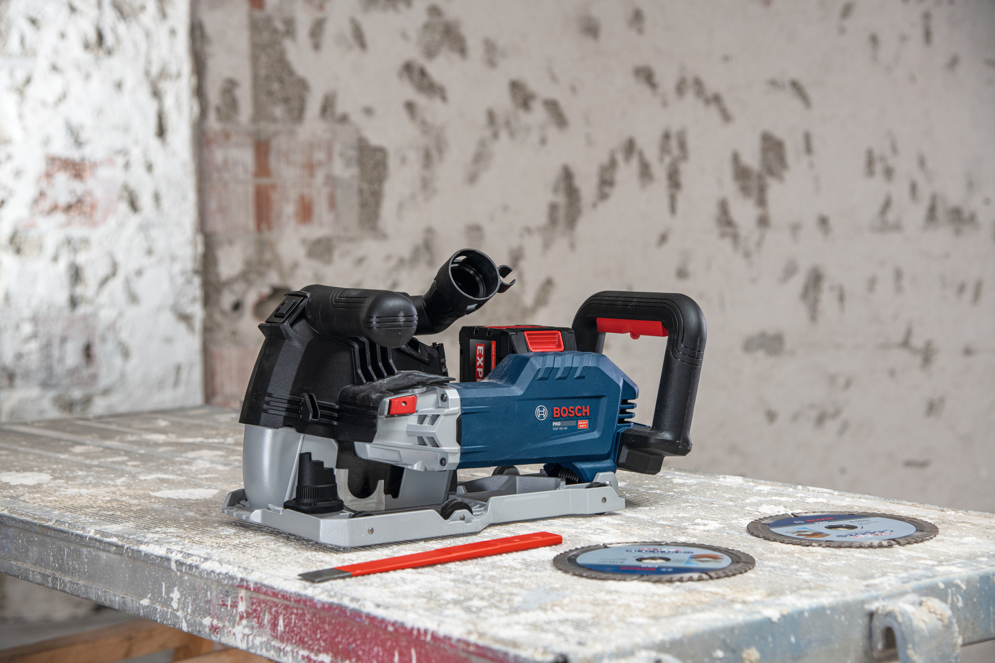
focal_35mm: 65
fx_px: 1796
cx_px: 498
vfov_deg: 20.9
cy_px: 332
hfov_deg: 31.0
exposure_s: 1/160
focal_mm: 65
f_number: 5.6
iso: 200
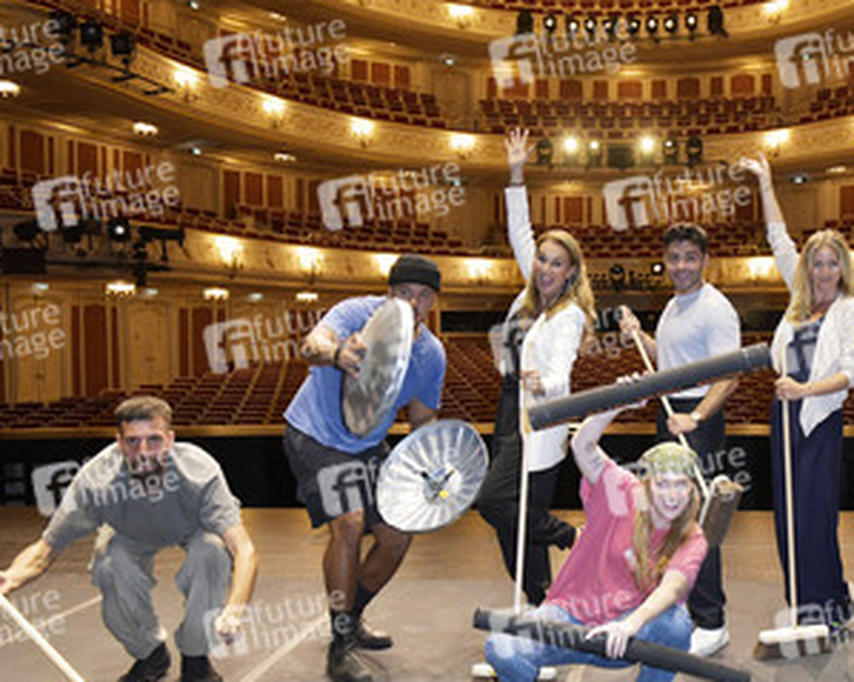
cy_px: 411
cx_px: 601
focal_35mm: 41
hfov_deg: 43.8
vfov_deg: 36.3
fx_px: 1036
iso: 2000
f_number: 4.5
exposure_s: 1/160
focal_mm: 29
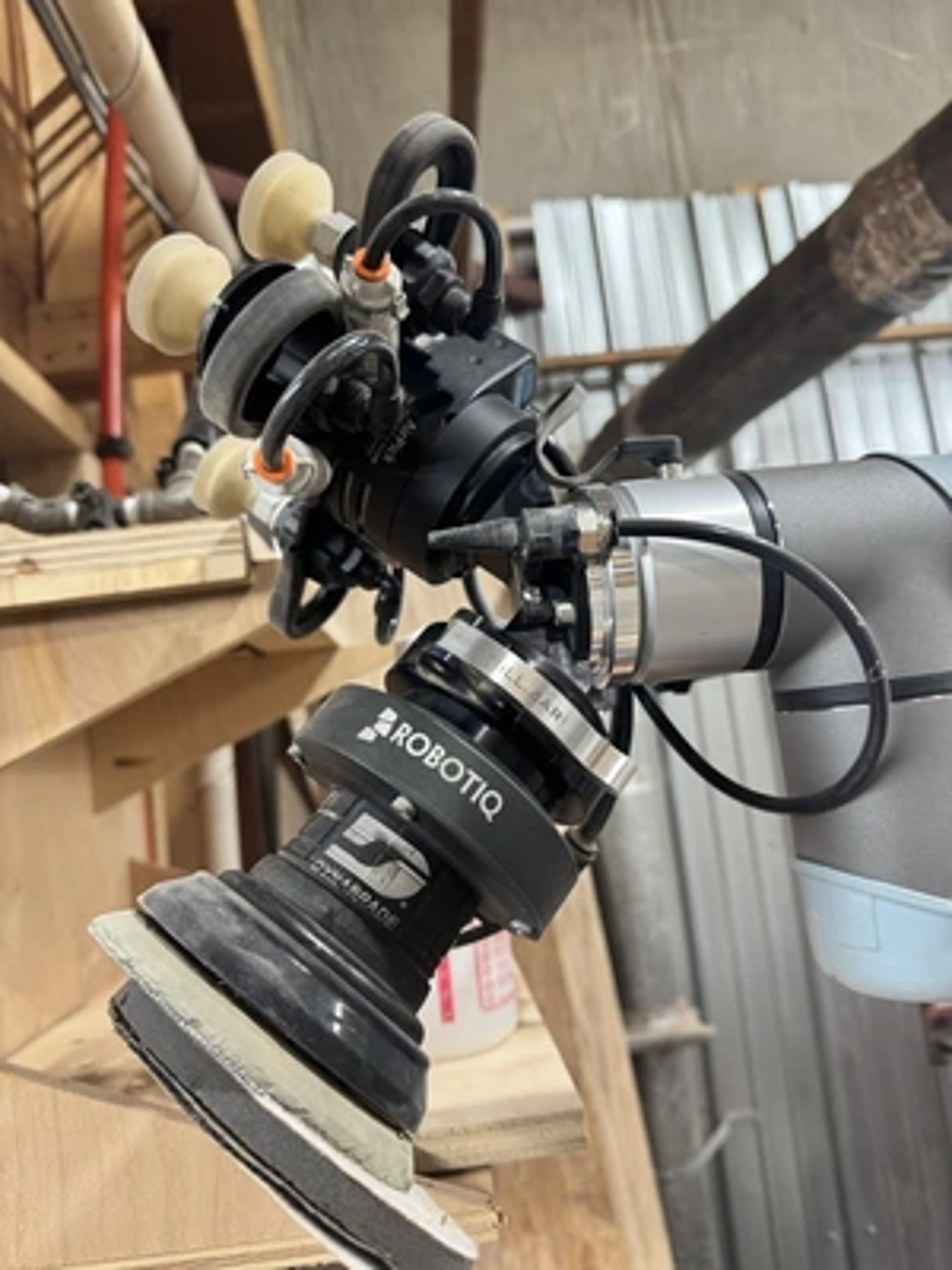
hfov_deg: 56.8
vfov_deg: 71.6
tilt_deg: +7.5
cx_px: 476
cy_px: 635
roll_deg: +7.4
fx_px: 880
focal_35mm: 24
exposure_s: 1/60
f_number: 1.78
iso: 200
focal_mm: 6.76
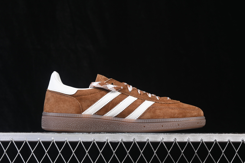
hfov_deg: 27.0
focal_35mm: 75
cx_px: 122
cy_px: 82
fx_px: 510
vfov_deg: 18.2
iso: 160
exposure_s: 1/80
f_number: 7.1
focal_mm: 50
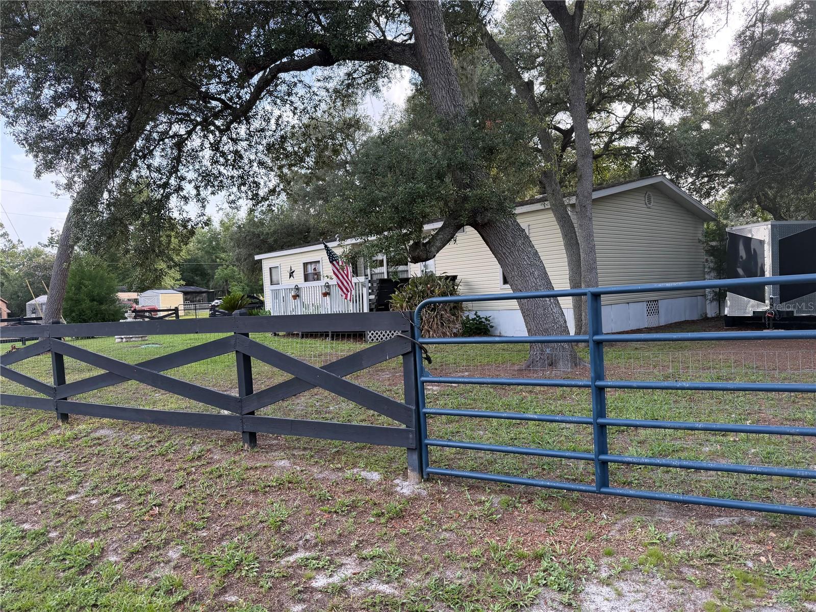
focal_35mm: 24
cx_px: 408
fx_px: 566
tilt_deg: -1.7
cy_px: 306
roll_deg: +3.1
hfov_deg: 71.6
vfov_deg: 56.8
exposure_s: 1/374
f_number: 1.78
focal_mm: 6.76
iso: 100
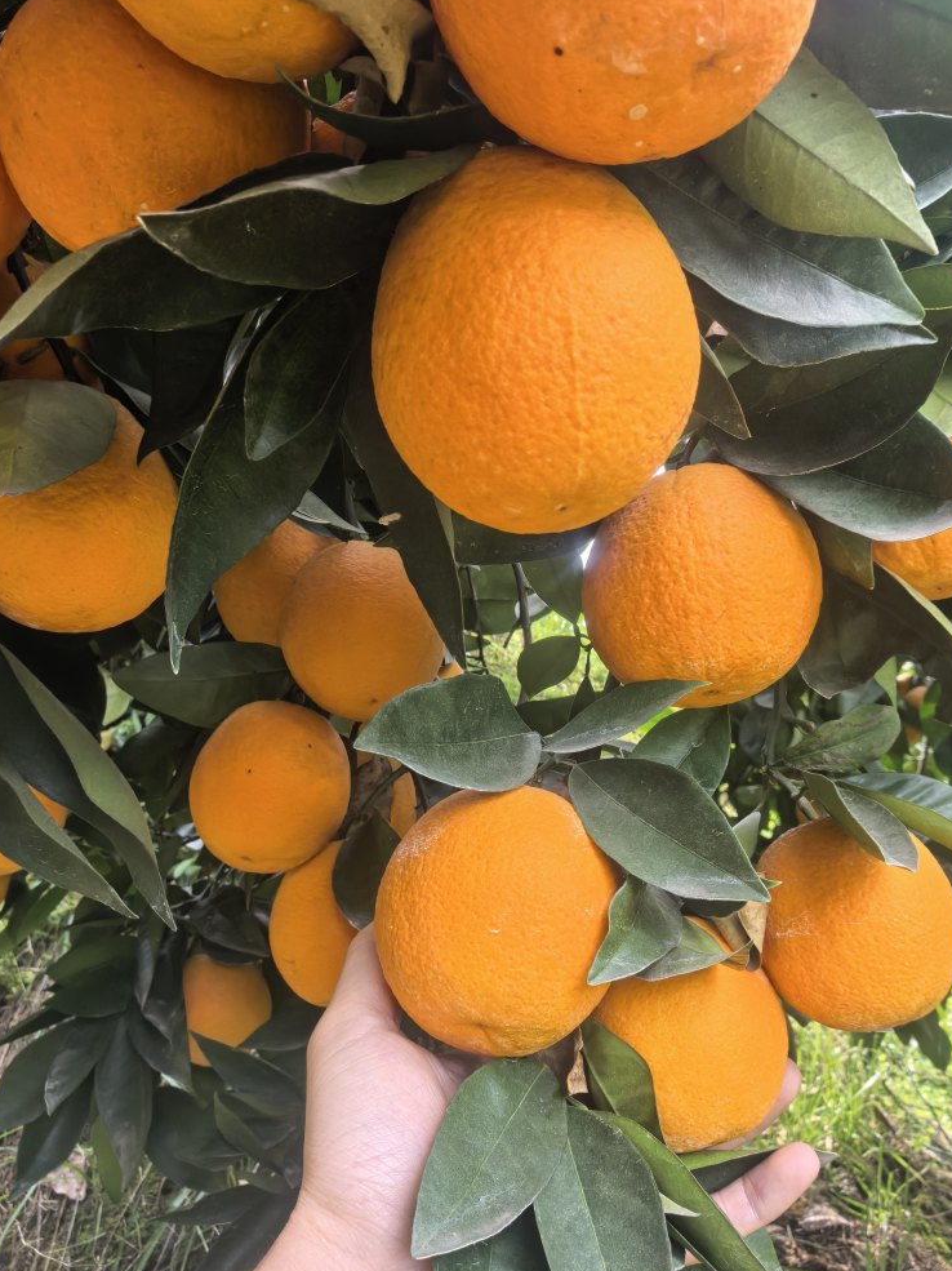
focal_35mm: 26
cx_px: 512
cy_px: 668
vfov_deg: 67.3
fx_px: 954
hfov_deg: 53.0
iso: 400
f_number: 4
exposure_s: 1/216
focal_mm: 5.75
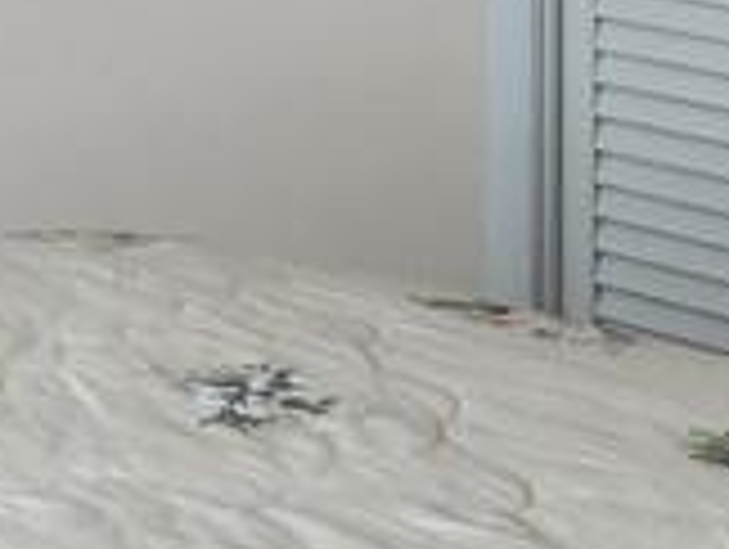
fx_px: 3058
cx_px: -968
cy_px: -680
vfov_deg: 9.4
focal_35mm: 145
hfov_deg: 11.5
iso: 200
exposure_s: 1/120
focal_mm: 5.4
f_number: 1.8
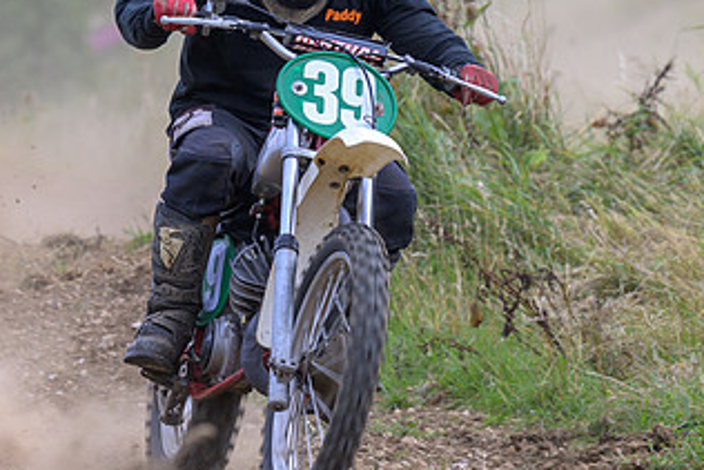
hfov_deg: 4.7
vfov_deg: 3.1
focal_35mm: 437
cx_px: 194
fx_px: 8549
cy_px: 230
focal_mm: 130
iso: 64
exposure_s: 1/400
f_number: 4
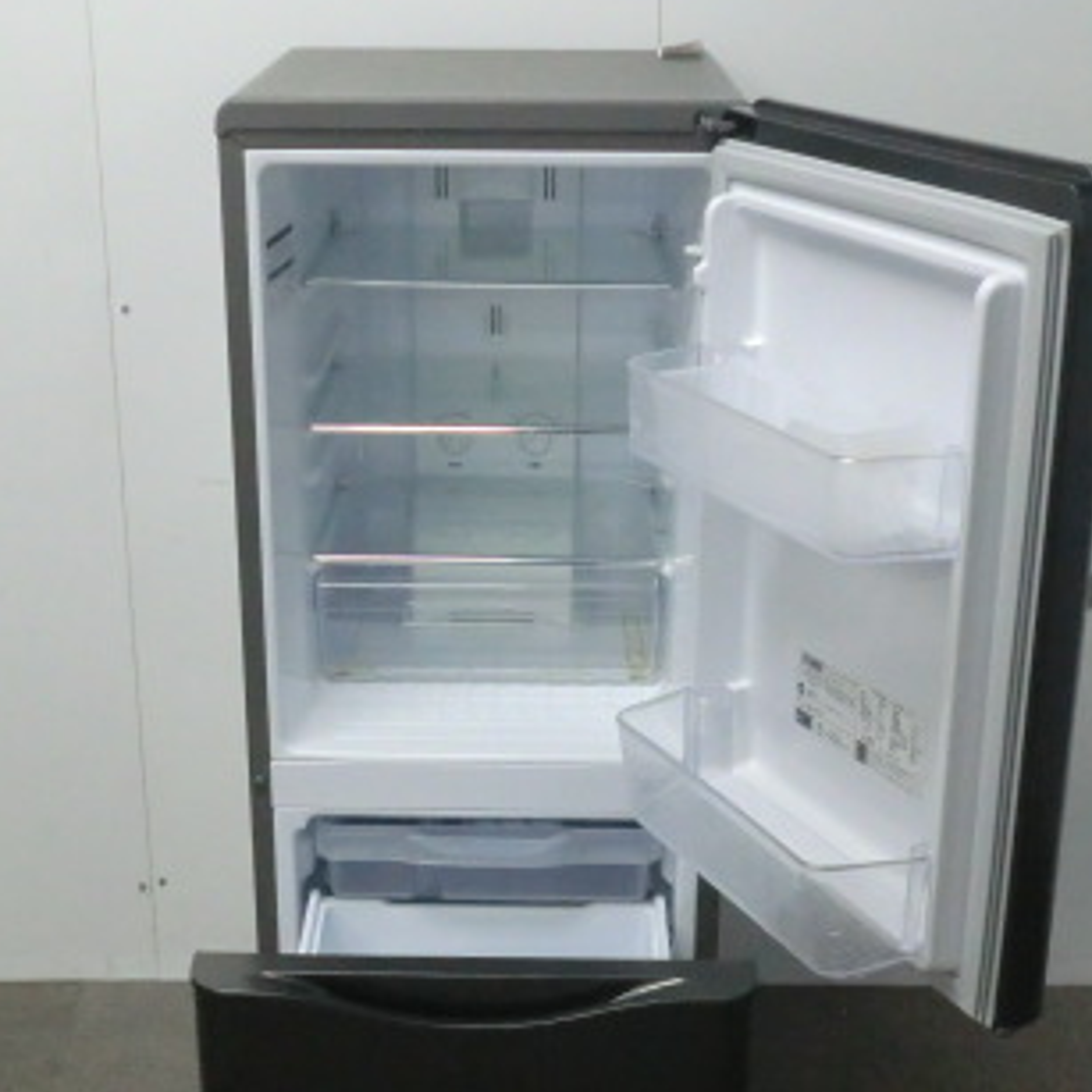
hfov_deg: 29.1
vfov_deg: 29.0
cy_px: 637
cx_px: 505
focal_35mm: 59
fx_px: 2106
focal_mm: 5.8
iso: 500
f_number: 3.5
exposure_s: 1/60
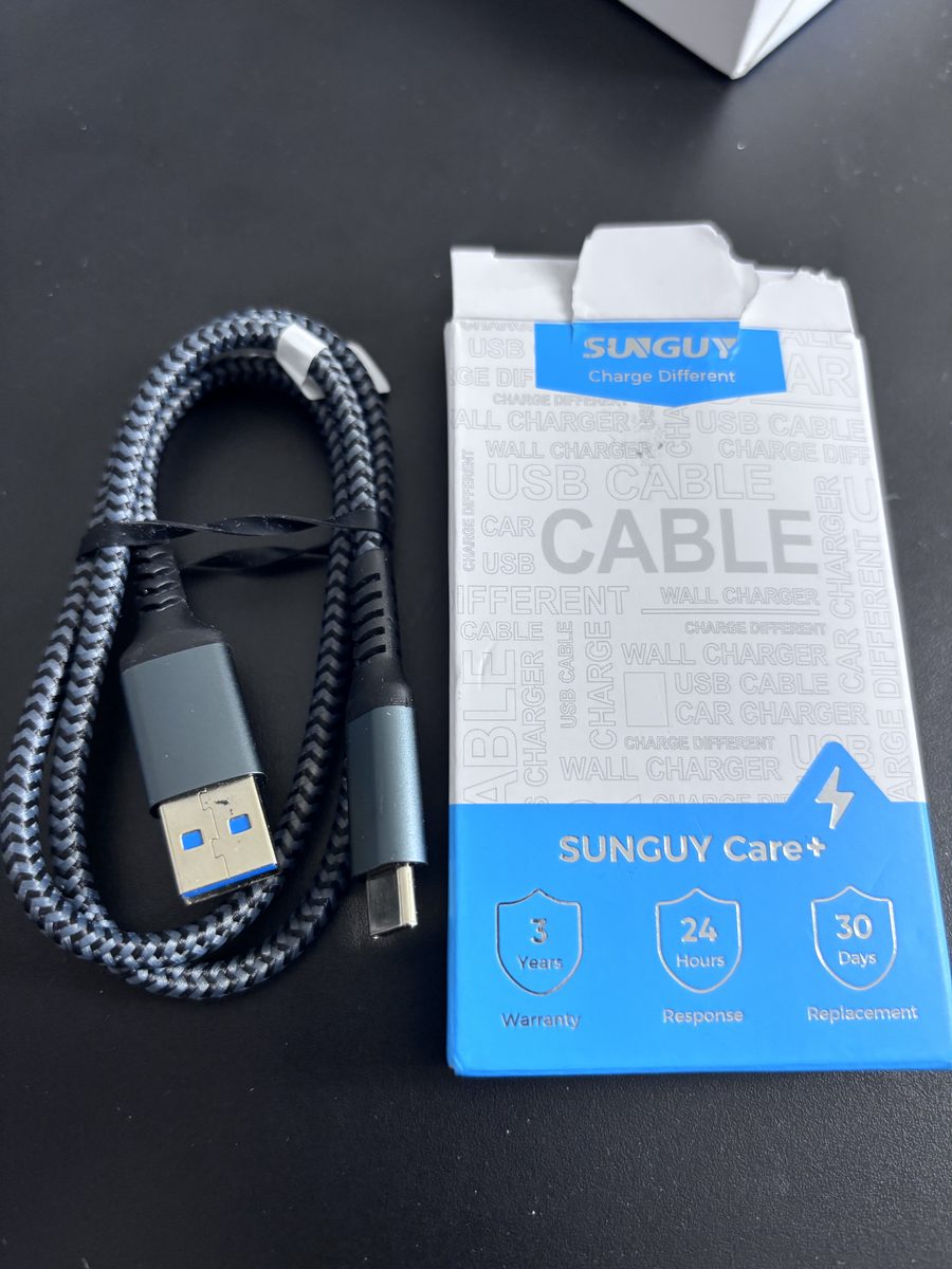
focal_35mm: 26
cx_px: 476
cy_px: 634
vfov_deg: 67.3
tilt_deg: -71.0
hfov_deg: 53.1
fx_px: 953
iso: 125
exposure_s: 1/90
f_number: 1.6
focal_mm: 5.96
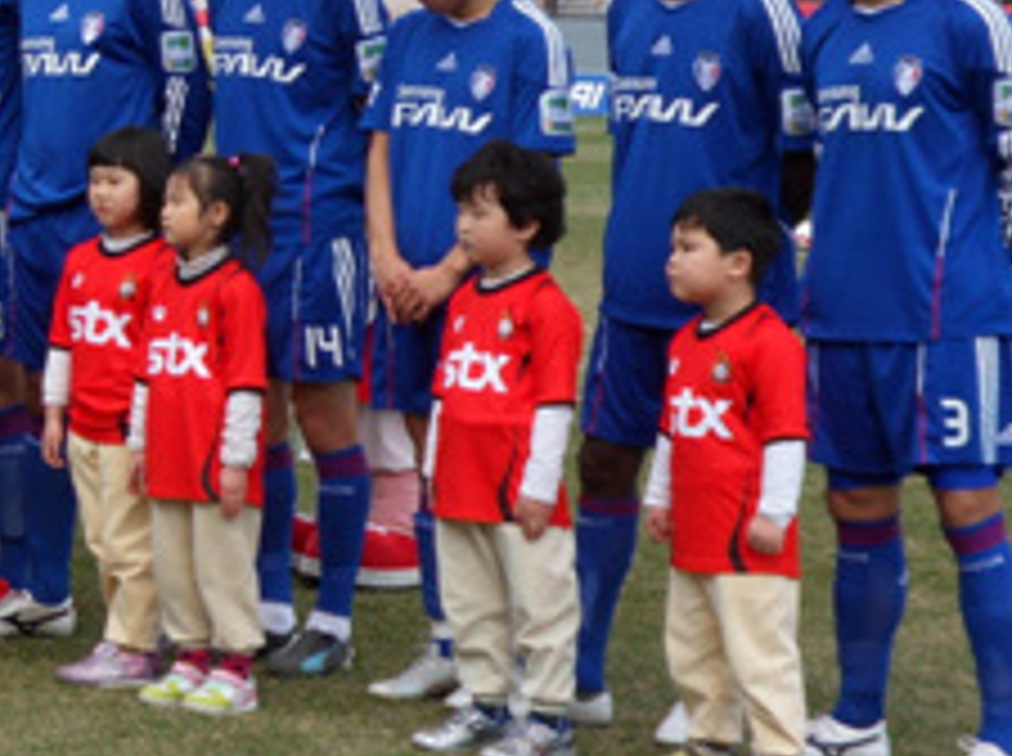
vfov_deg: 8.6
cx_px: -409
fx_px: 4991
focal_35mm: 171
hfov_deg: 11.2
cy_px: -68
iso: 80
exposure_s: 1/250
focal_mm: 10.5
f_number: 4.8
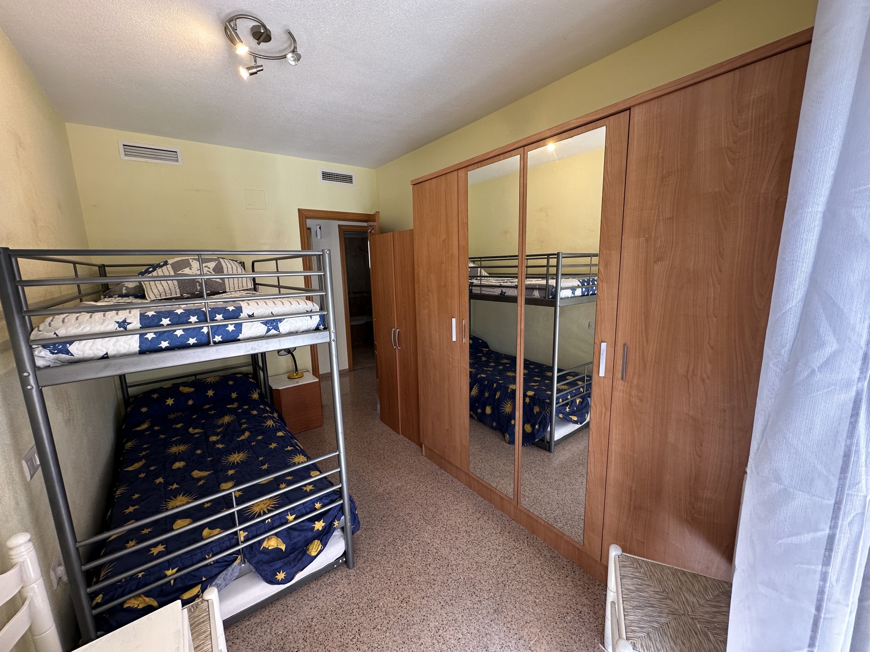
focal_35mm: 14
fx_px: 352
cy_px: 326
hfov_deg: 102.1
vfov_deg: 85.7
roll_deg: +1.3
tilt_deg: -10.4
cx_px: 435
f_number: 2.2
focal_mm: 2.22
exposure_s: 1/99
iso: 100
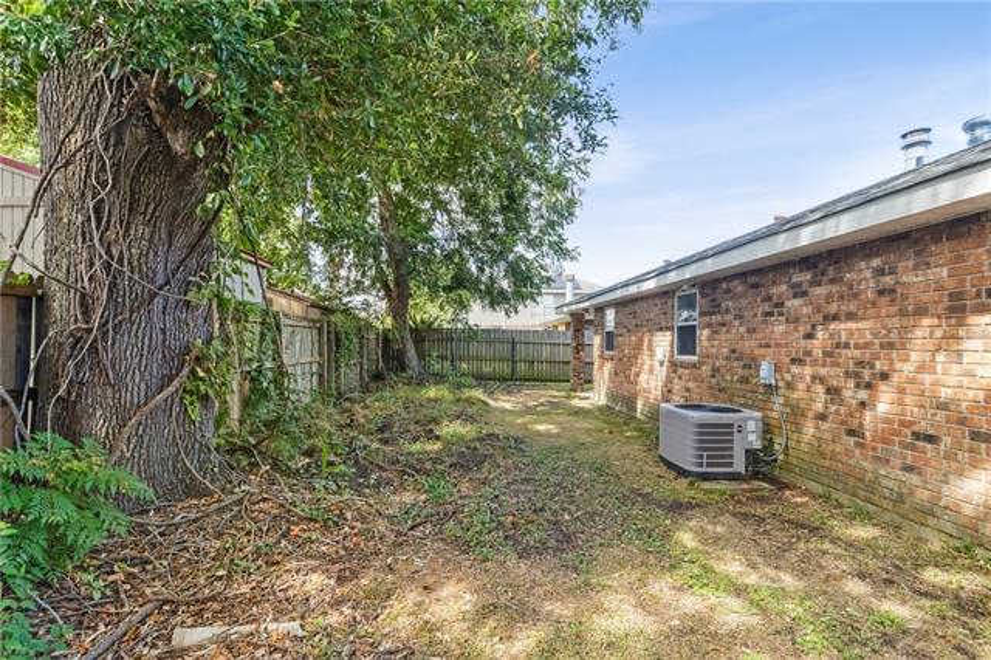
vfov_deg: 73.7
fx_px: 440
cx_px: 496
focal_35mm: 16
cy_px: 330
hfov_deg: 96.8
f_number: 13
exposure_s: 1/50
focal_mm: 16
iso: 400
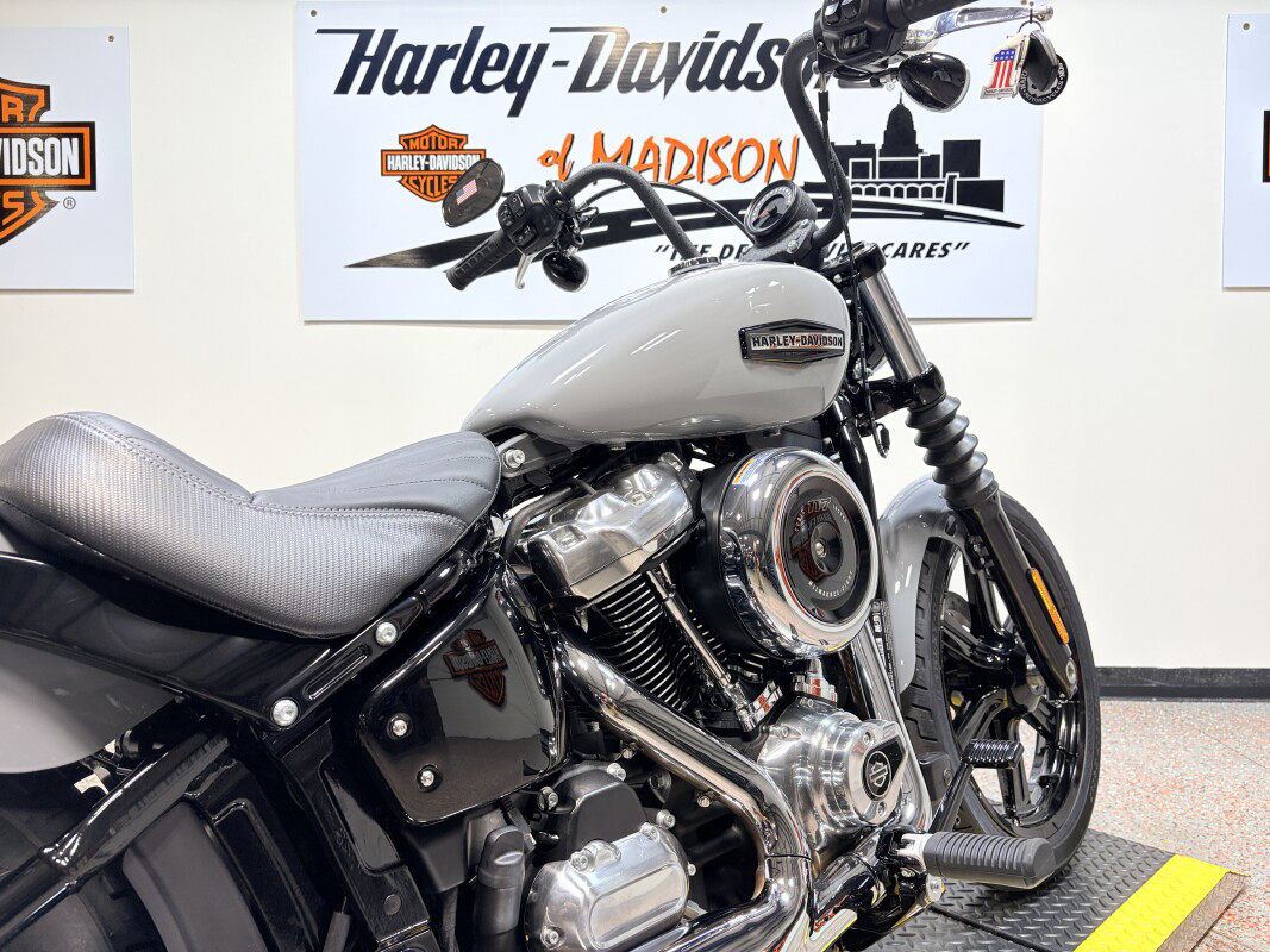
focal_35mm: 26
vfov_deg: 53.1
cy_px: 476
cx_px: 635
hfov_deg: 67.3
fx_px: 954
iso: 50
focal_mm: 5.96
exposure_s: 1/120
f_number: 1.6
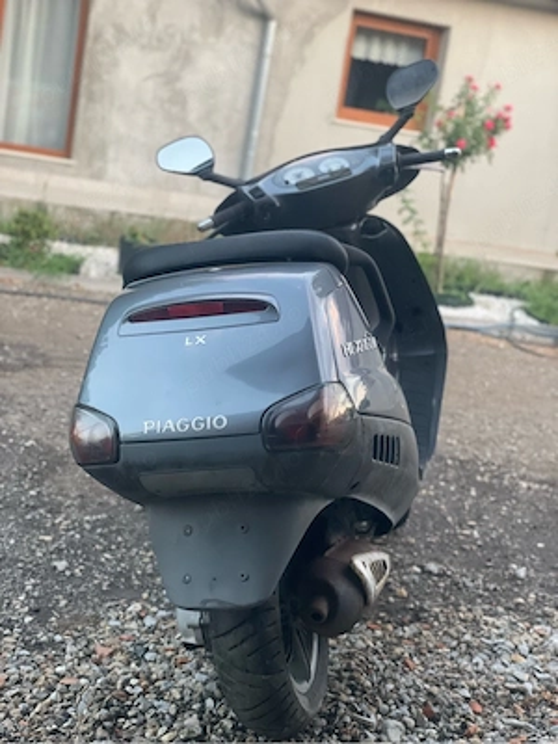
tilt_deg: -11.6
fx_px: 1118
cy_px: 372
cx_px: 279
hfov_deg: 28.0
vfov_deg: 36.8
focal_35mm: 52
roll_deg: -9.4
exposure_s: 1/74
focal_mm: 6
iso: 250
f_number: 2
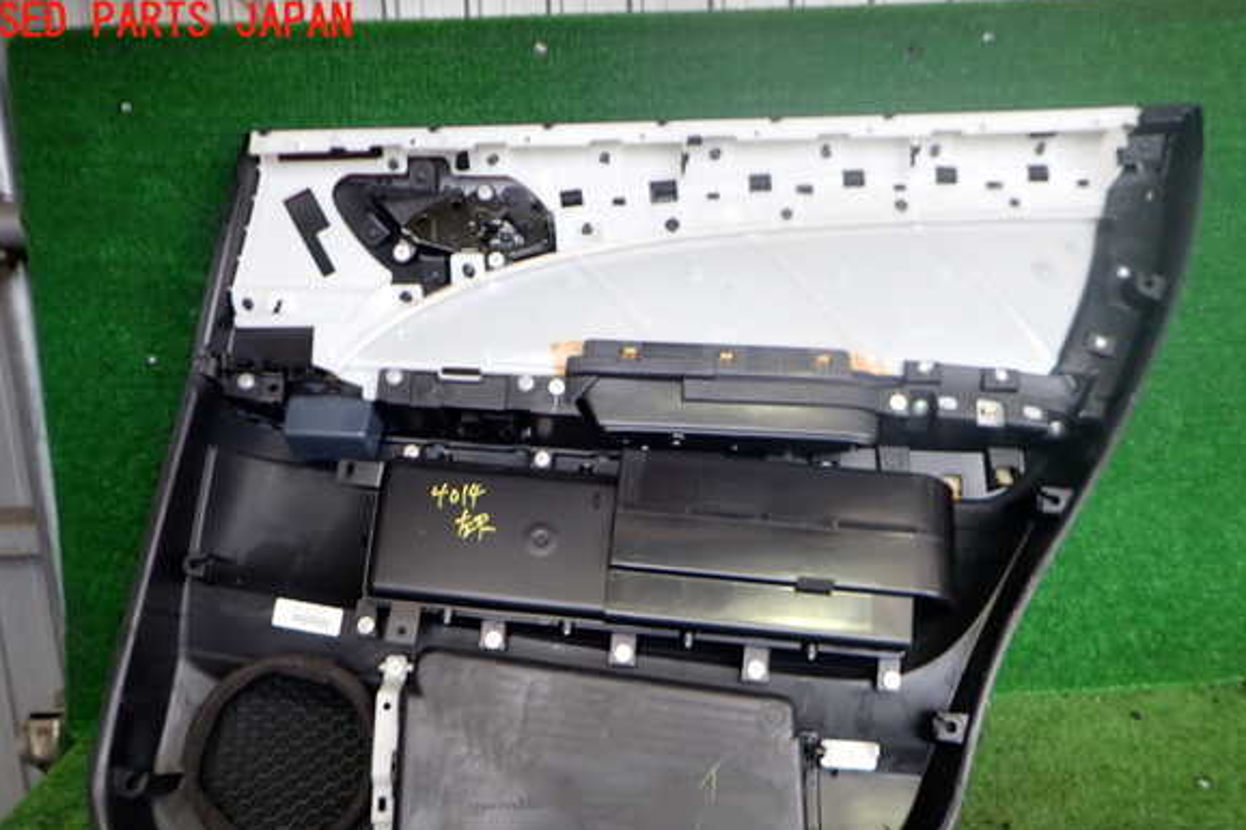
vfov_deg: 47.7
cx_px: 608
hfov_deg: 67.4
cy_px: 481
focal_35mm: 27
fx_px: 934
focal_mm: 4.5
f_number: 2
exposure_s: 1/80
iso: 200
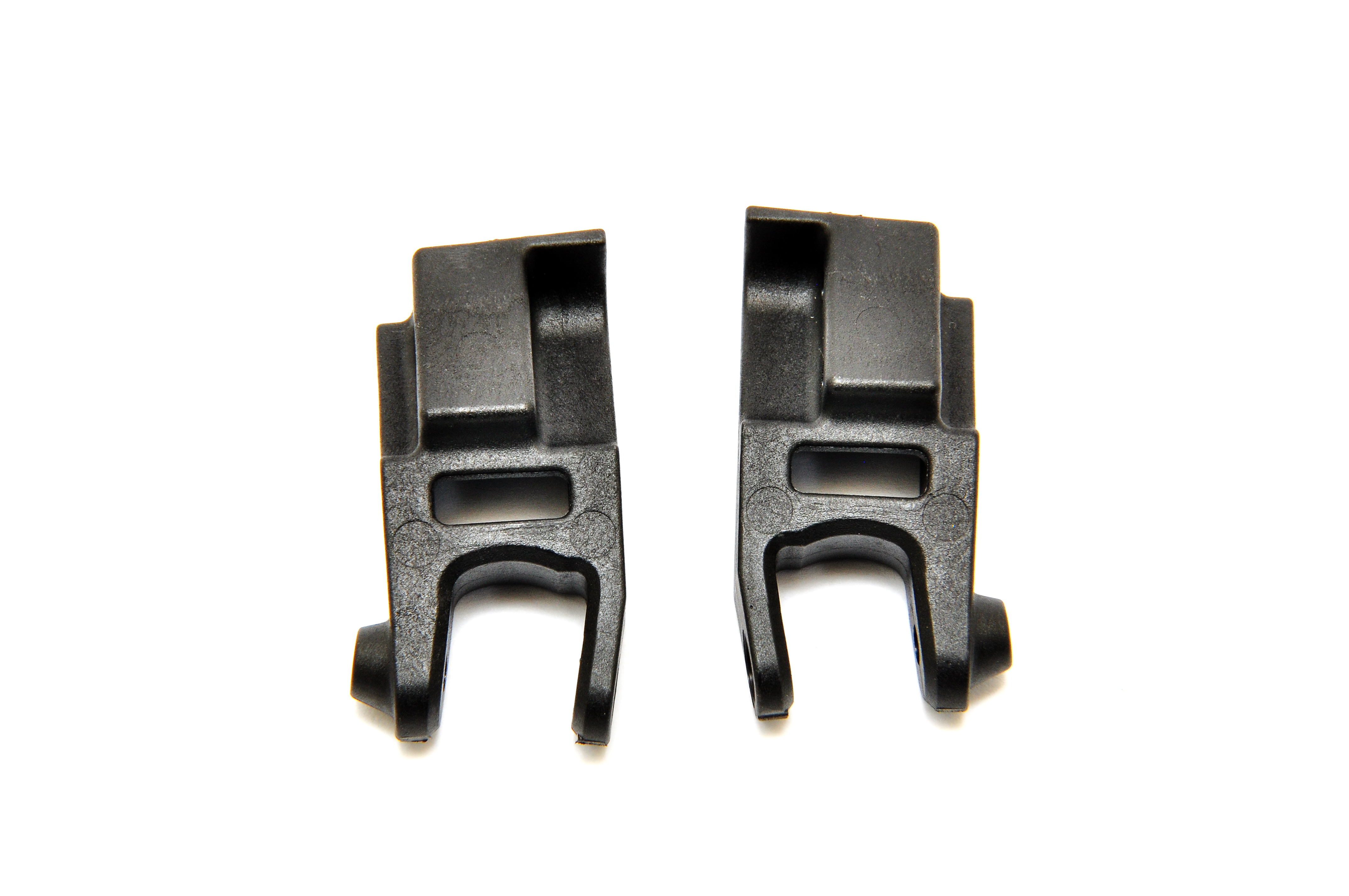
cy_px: 448
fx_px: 10105
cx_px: 674
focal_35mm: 270
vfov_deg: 5.1
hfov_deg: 7.6
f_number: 22
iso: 400
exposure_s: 1/60
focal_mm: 180
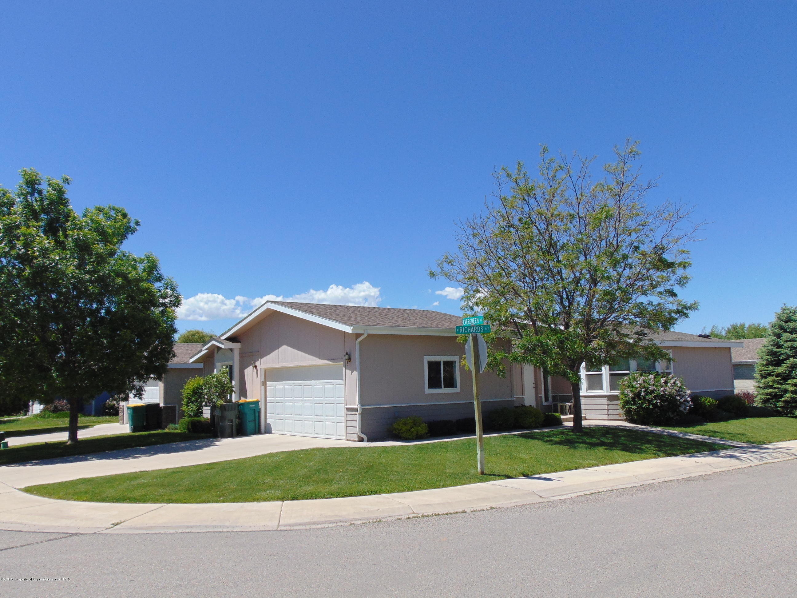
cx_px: 398
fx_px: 691
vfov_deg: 46.8
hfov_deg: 60.0
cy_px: 299
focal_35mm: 30
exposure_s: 1/250
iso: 80
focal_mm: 5.4
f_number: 8
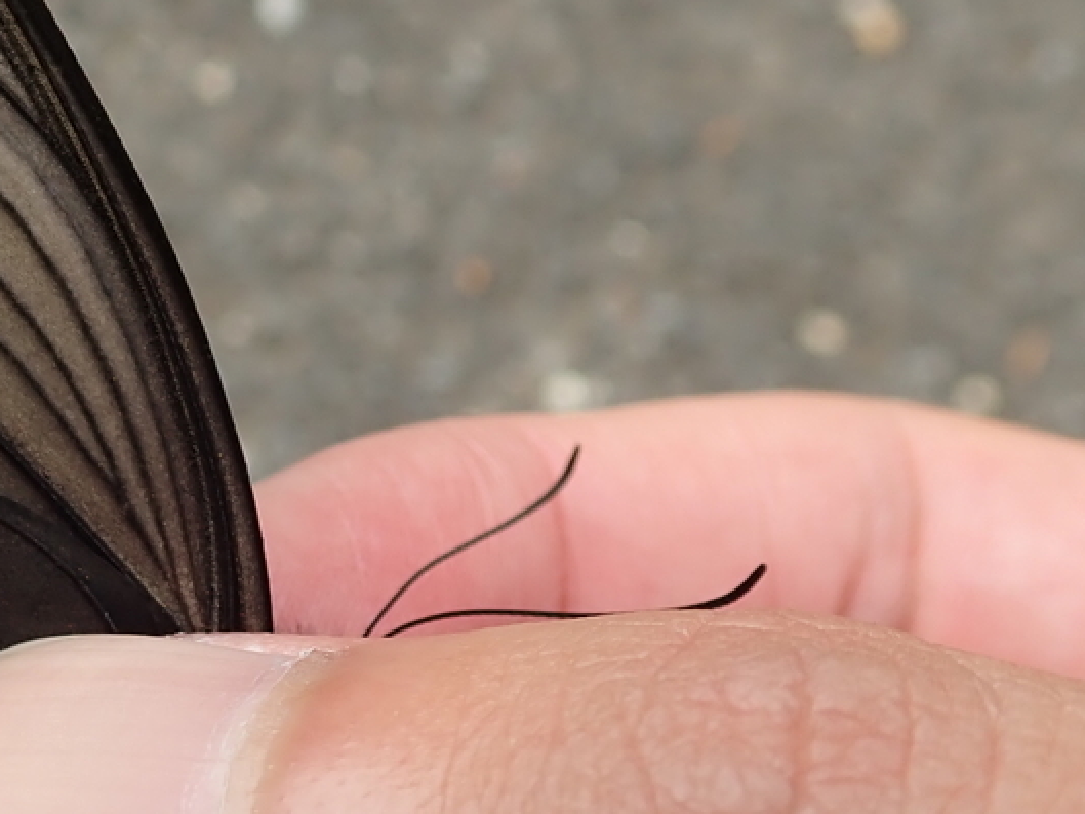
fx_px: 2132
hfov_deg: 27.1
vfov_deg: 21.6
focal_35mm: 68
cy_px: 527
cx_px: 23
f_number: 3.2
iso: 100
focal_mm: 5.5
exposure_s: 1/320
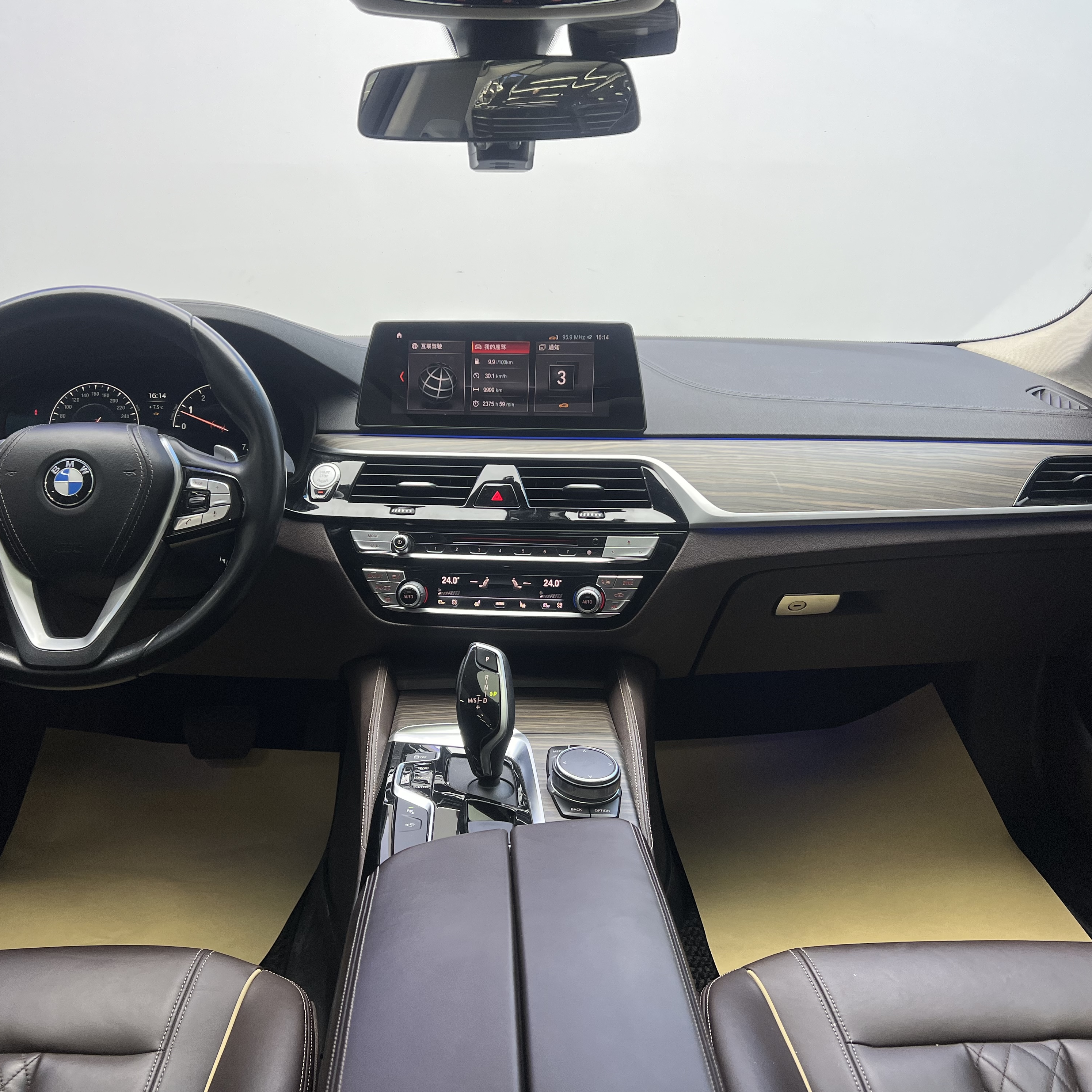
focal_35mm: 31
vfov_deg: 52.5
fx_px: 1106
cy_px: 544
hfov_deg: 52.5
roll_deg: -0.2
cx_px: 495
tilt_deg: -12.7
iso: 80
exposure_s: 1/100
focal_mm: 5.7
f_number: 1.5
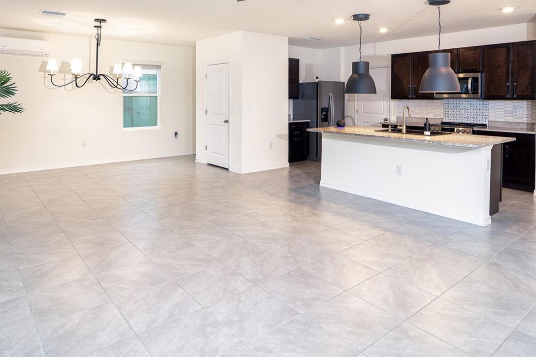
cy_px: 107
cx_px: 256
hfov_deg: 71.5
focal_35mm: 25
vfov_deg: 49.9
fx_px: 372
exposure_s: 1/5
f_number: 7.1
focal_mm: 17
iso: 160
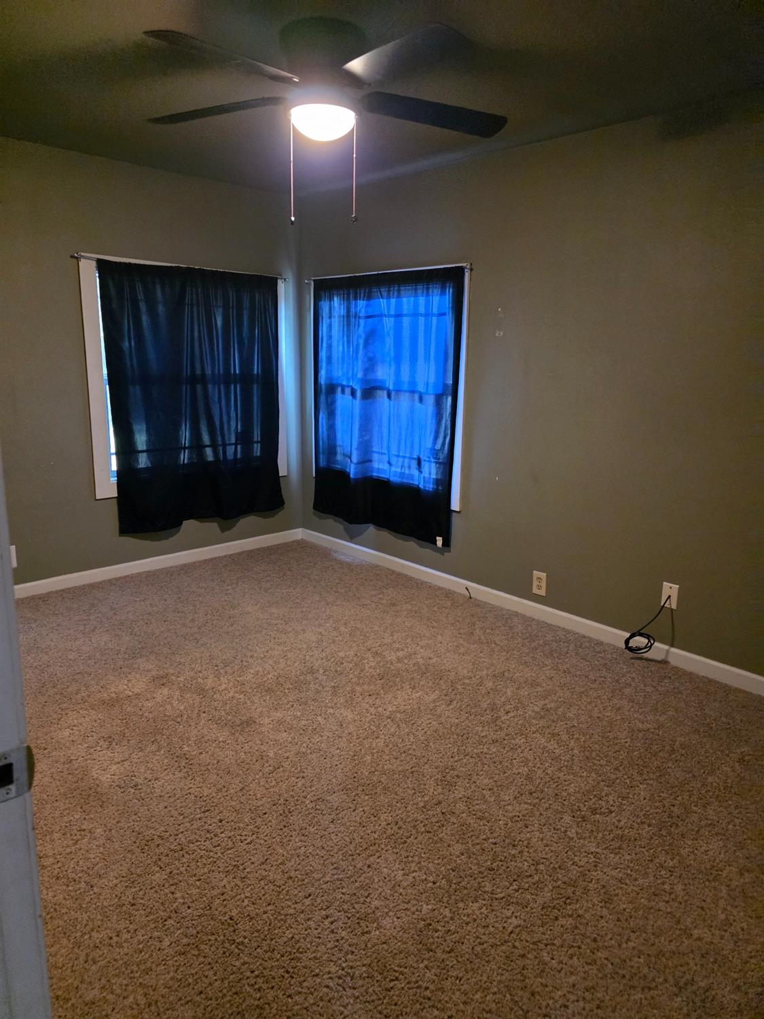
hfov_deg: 58.9
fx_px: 677
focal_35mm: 23
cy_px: 510
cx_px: 382
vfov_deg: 73.9
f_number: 1.7
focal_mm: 6.3
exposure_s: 1/120
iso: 2500
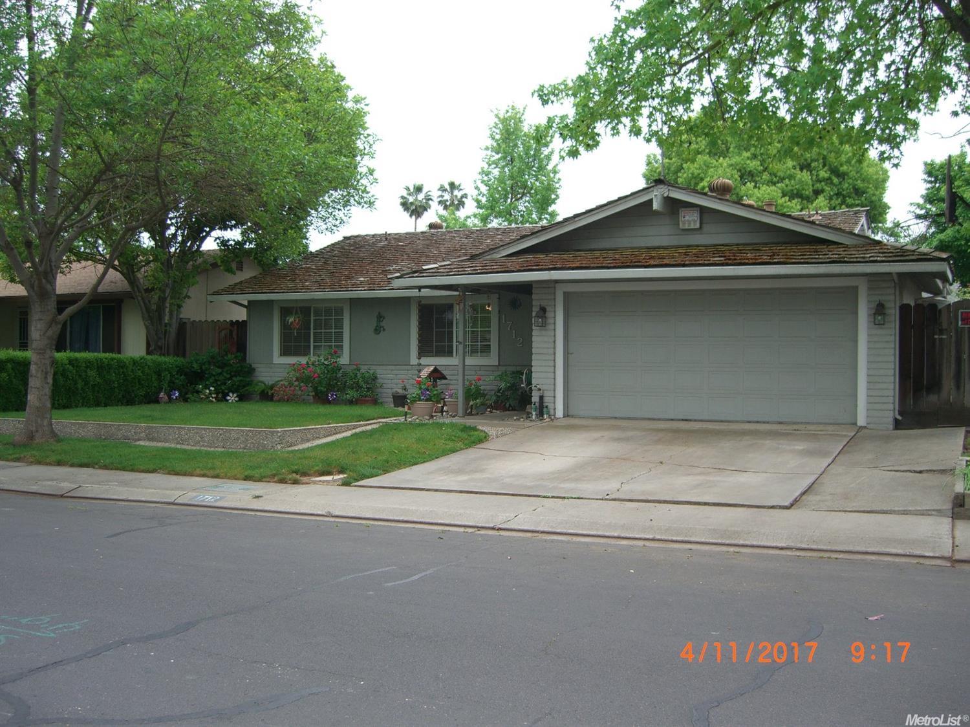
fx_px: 1064
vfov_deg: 37.7
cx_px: 485
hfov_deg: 49.0
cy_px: 364
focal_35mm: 38
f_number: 2.8
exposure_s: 1/250
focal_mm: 7.9
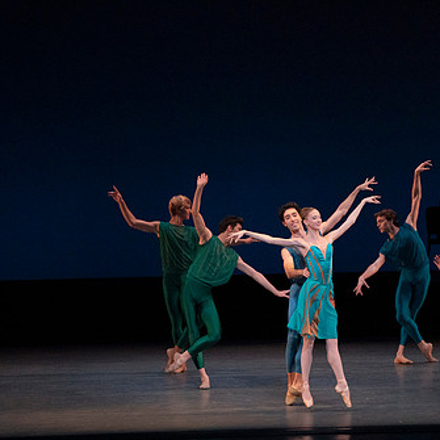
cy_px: 236
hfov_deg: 6.4
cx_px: 307
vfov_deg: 6.4
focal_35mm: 272
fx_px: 3912
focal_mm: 185
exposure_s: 1/400
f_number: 7.1
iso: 8000
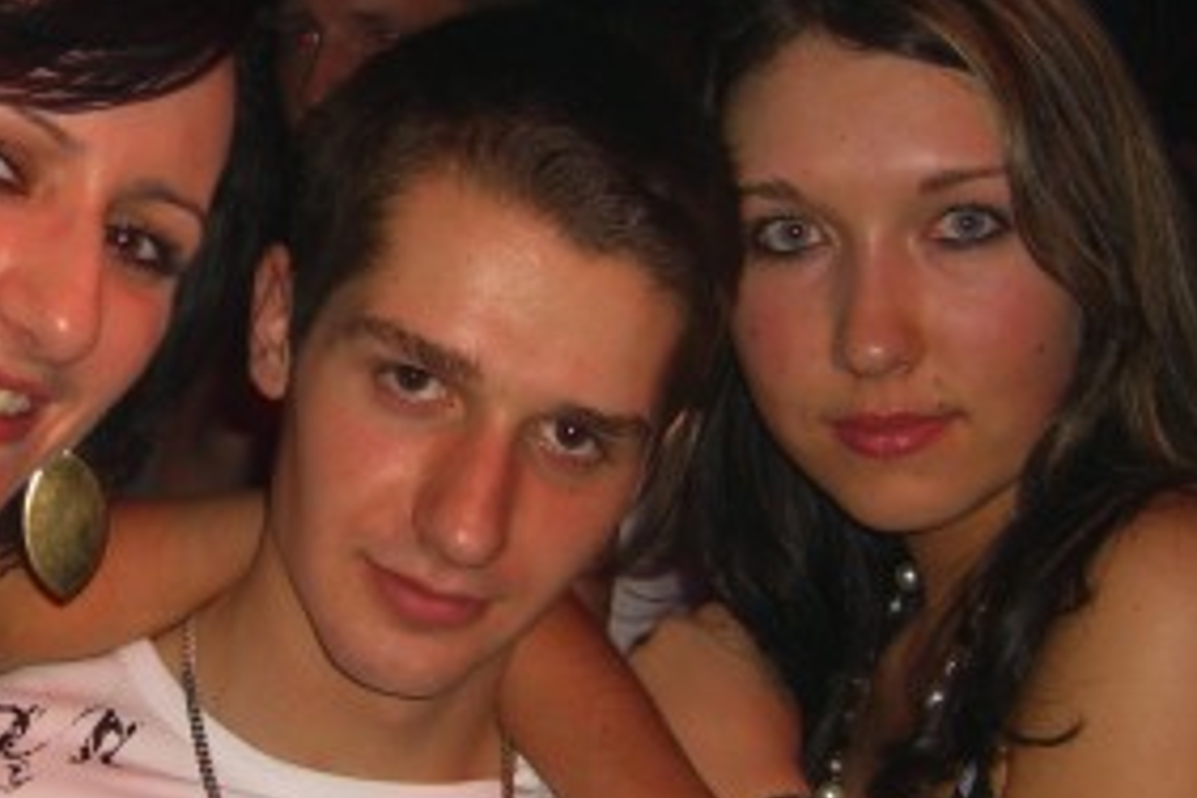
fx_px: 2793
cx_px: 314
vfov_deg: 16.2
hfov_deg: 24.0
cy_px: 514
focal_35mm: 84
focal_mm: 7.9
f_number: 2.8
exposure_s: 1/60
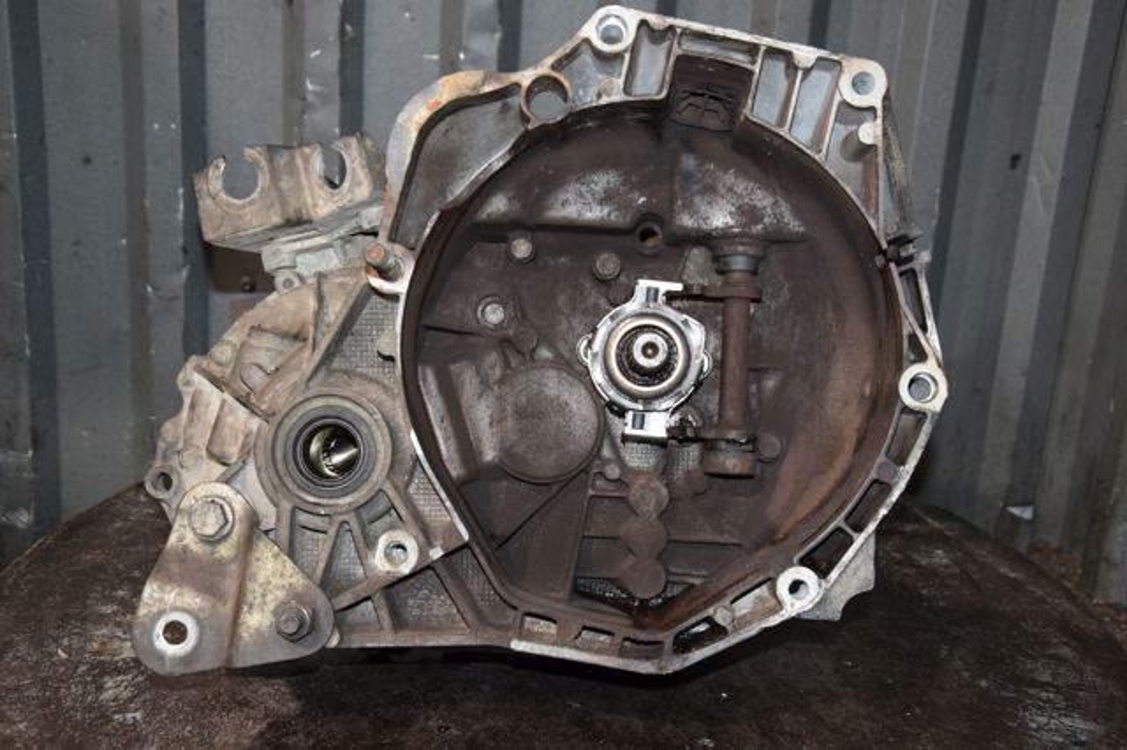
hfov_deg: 38.9
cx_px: 564
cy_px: 375
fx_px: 1596
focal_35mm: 51
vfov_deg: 26.5
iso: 1600
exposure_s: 1/60
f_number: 5.6
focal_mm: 34
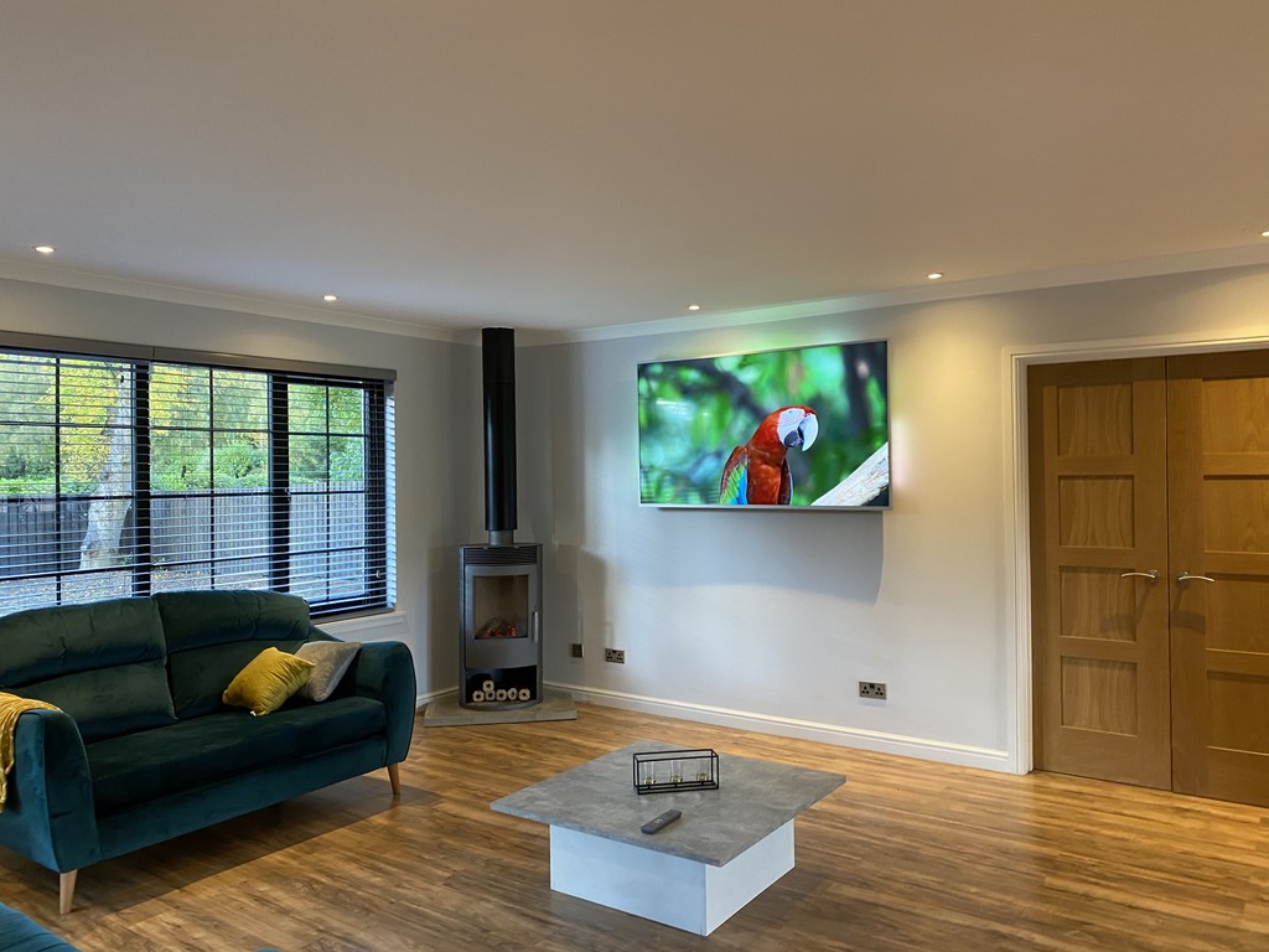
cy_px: 476
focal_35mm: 26
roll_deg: +0.4
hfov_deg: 67.3
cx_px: 634
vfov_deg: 53.1
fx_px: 953
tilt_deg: +1.7
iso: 160
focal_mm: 4.25
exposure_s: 1/60
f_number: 1.8
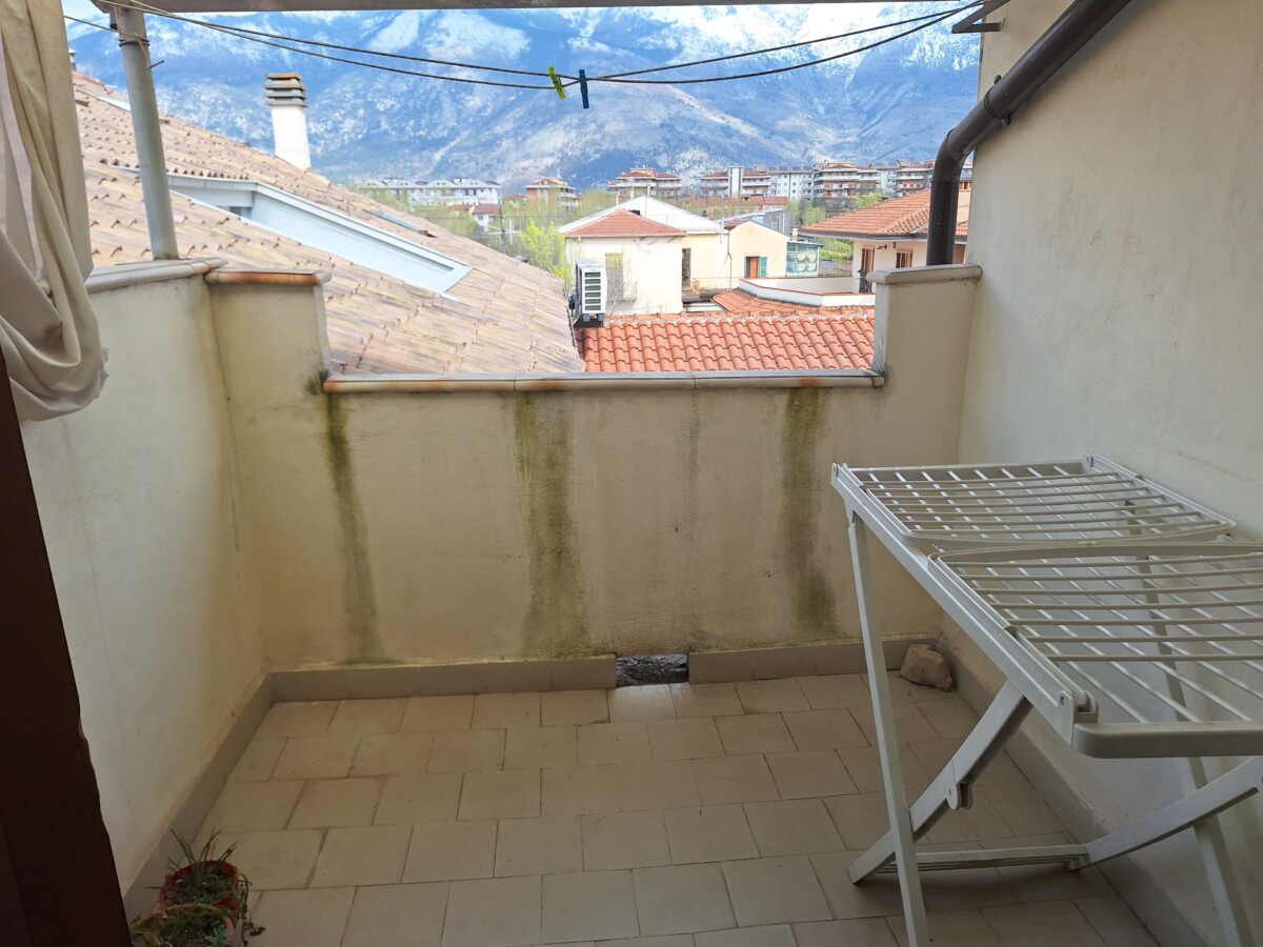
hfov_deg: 73.9
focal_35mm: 23
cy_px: 474
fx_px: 839
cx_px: 632
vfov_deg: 58.9
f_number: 1.8
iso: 40
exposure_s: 1/1377
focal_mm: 5.54
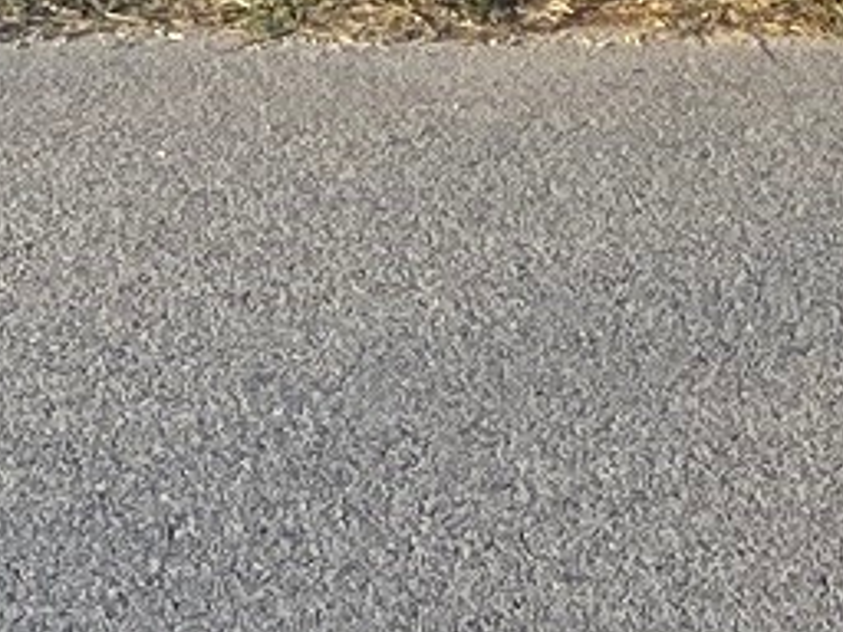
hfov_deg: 9.5
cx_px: 738
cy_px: -1853
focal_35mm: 208
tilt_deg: +3.6
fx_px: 5065
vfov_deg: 6.0
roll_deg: -3.7
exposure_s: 1/1311
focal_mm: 5.7
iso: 50
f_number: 1.5
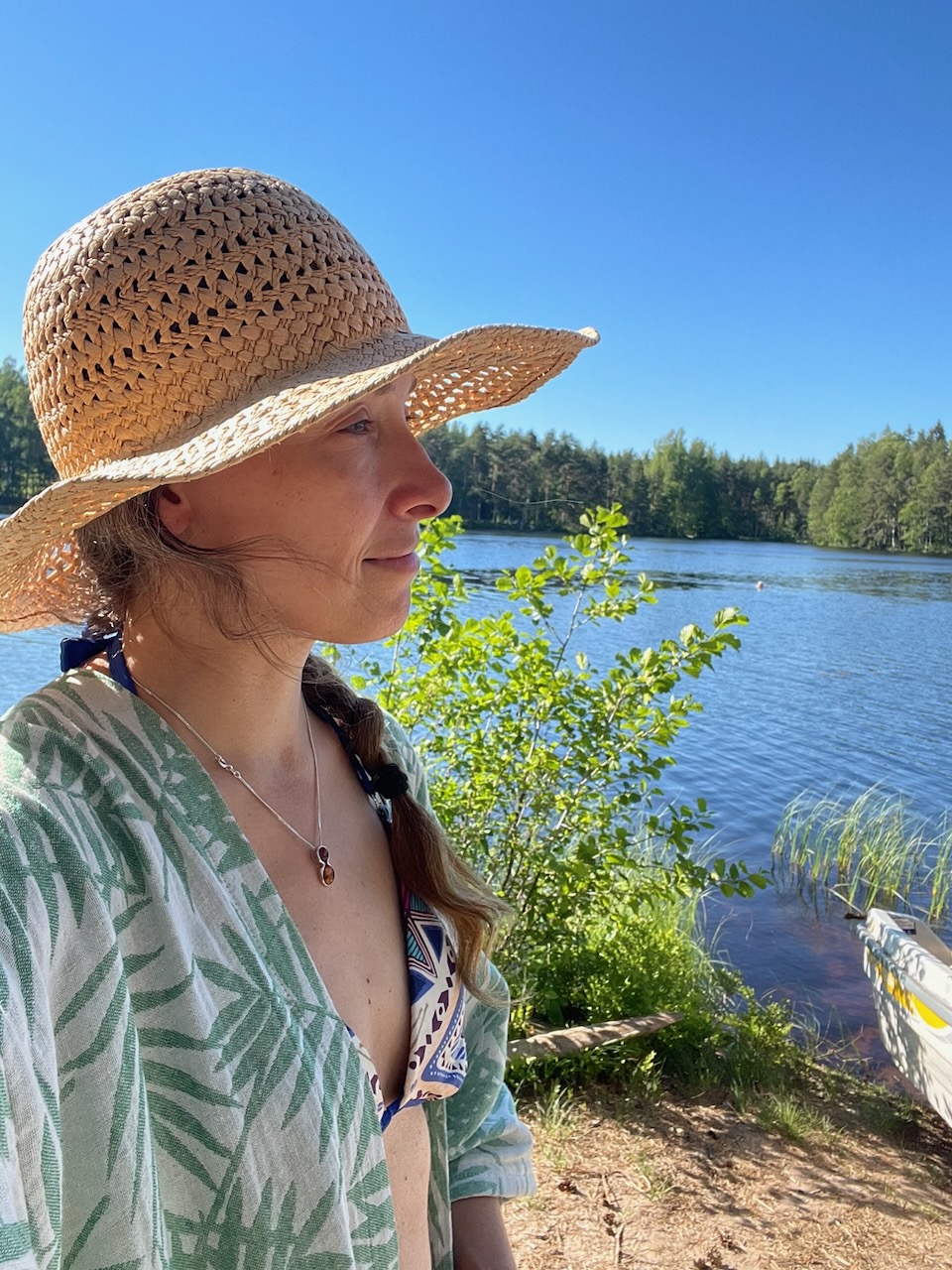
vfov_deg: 60.0
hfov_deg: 46.8
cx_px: 476
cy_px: 635
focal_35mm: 30
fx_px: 1100
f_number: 2.2
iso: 25
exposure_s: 1/252
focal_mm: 2.71
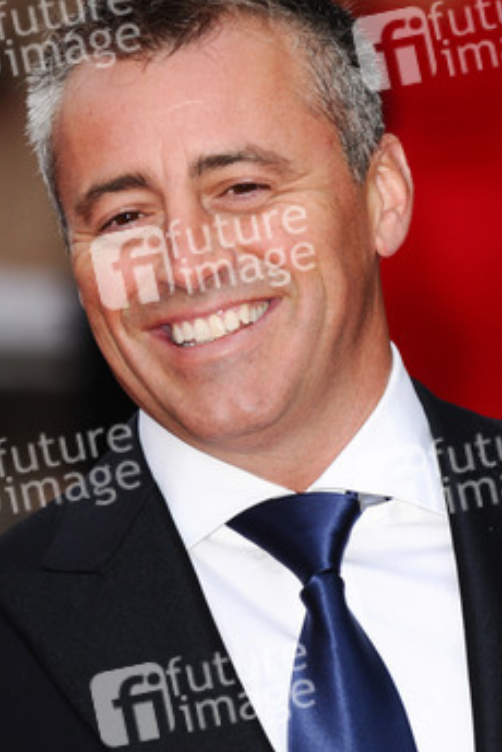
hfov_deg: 4.3
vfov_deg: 6.4
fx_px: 6733
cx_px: 267
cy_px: 367
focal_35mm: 323
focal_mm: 185
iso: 320
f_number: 4.5
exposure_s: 1/200
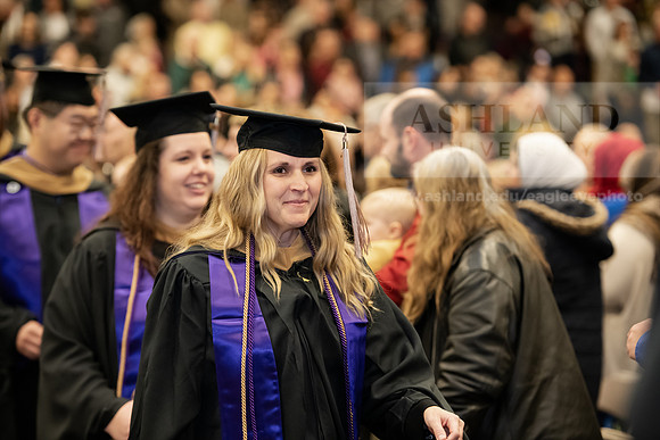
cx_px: 330
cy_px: 220
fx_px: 2475
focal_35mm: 135
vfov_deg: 10.2
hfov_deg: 15.2
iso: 2500
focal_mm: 135
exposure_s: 1/200
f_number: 3.2
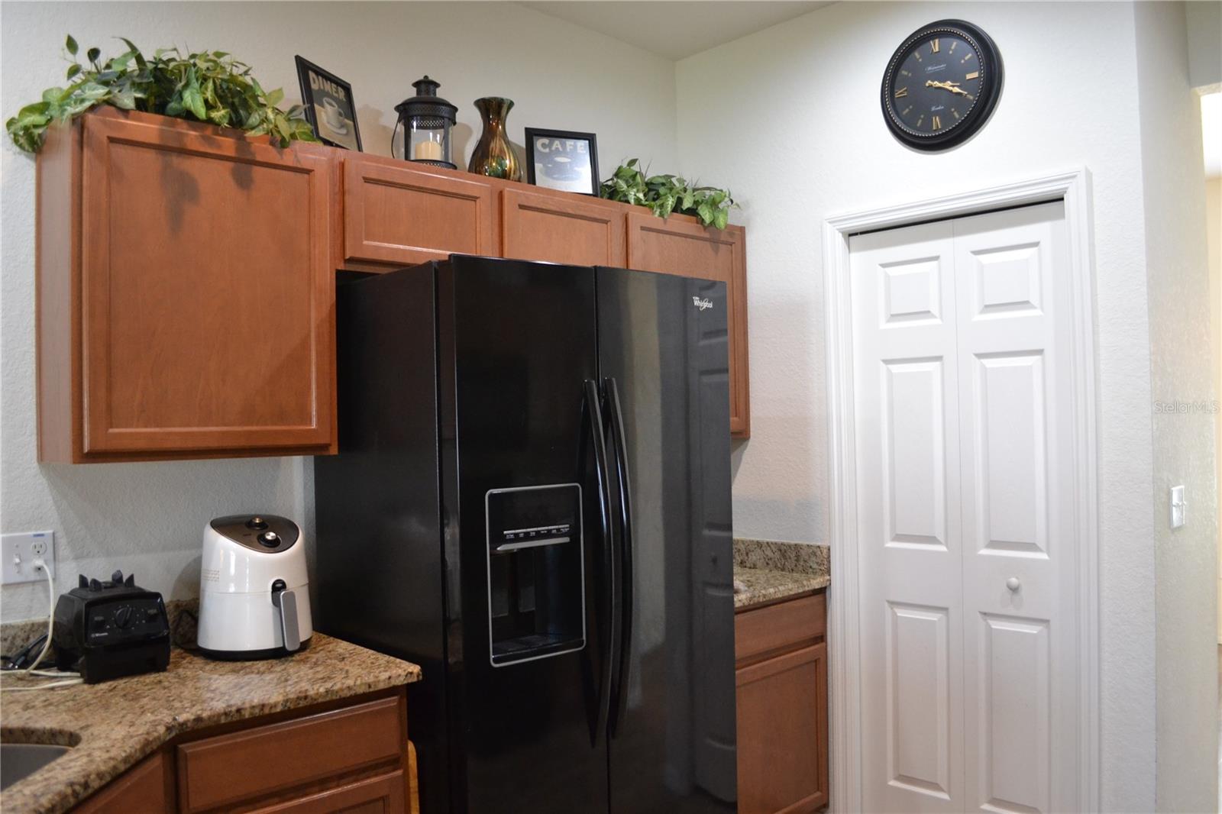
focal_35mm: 27
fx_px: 916
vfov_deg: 47.9
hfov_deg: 67.4
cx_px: 611
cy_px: 407
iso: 1600
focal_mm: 18
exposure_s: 1/60
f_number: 3.5
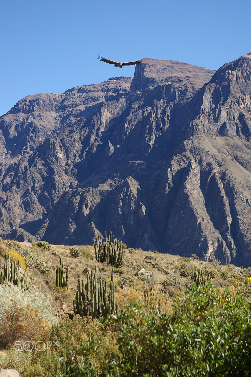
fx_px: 864
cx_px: 126
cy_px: 188
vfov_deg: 24.6
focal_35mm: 82
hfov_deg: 16.5
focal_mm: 55
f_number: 8
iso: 200
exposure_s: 1/250
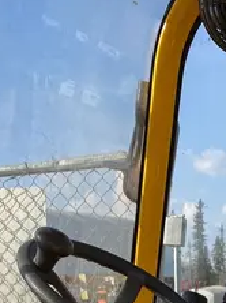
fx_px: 750
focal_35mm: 86
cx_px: 257
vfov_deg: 19.0
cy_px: 496
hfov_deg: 16.5
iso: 32
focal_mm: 4.25
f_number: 1.8
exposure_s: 1/594
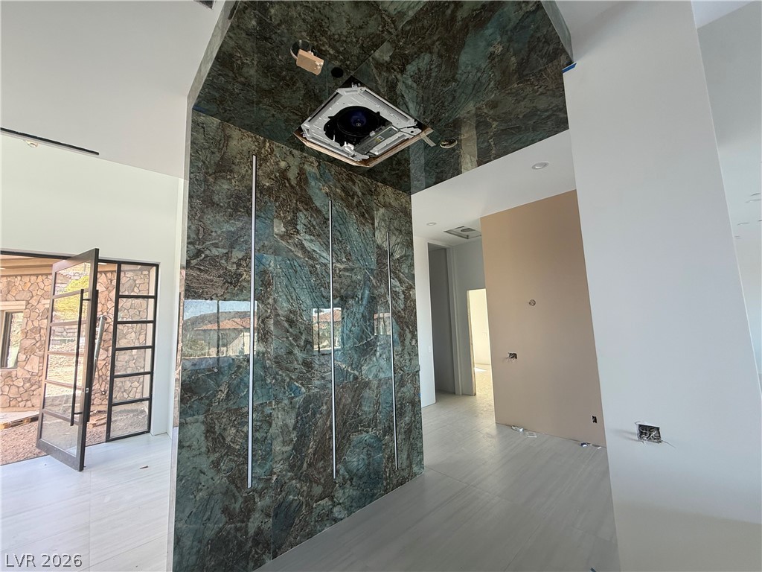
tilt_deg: +7.3
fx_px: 308
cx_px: 381
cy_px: 286
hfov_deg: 102.1
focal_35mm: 14
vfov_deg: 85.7
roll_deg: +2.2
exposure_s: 1/99
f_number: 2.2
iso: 125
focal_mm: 2.22
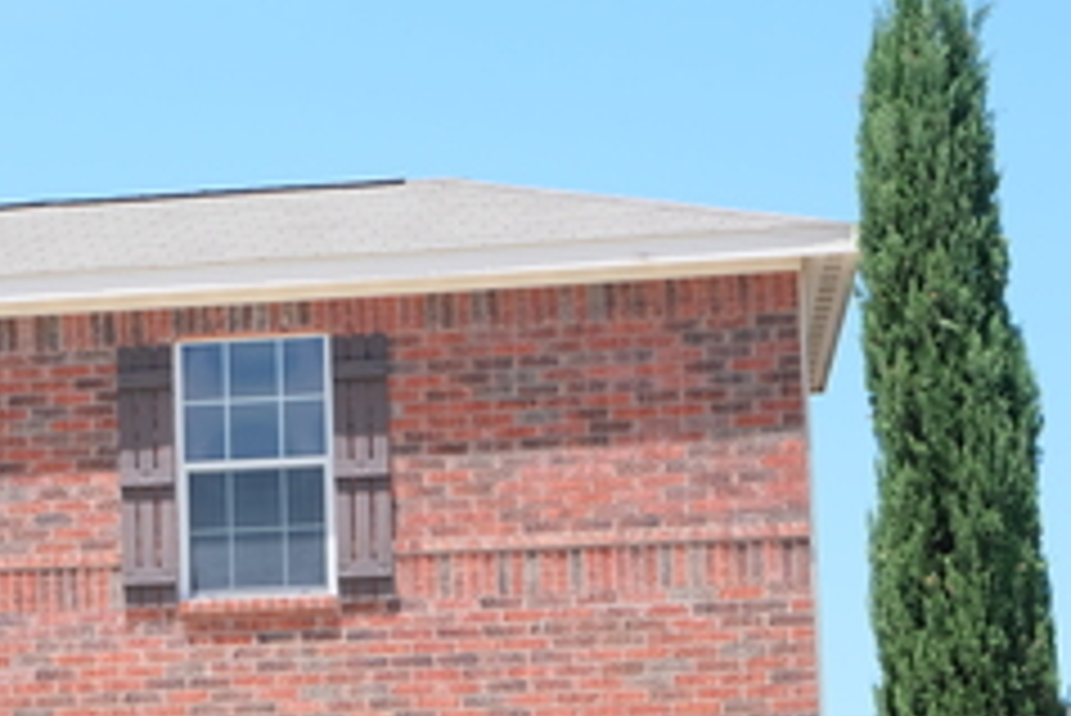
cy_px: 646
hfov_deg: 16.1
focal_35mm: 121
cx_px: -288
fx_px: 3602
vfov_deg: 11.3
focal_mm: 30.2
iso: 320
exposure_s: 1/250
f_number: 8
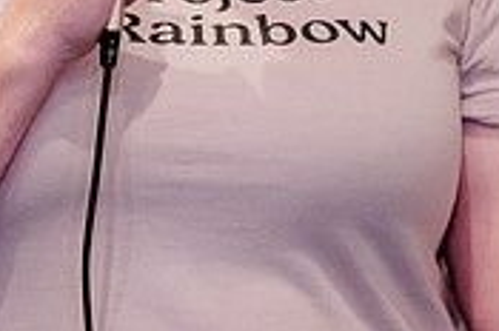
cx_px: 136
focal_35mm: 389
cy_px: -100
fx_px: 5382
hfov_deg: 5.3
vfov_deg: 3.5
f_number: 2.8
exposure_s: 1/80
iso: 6400
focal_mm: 70
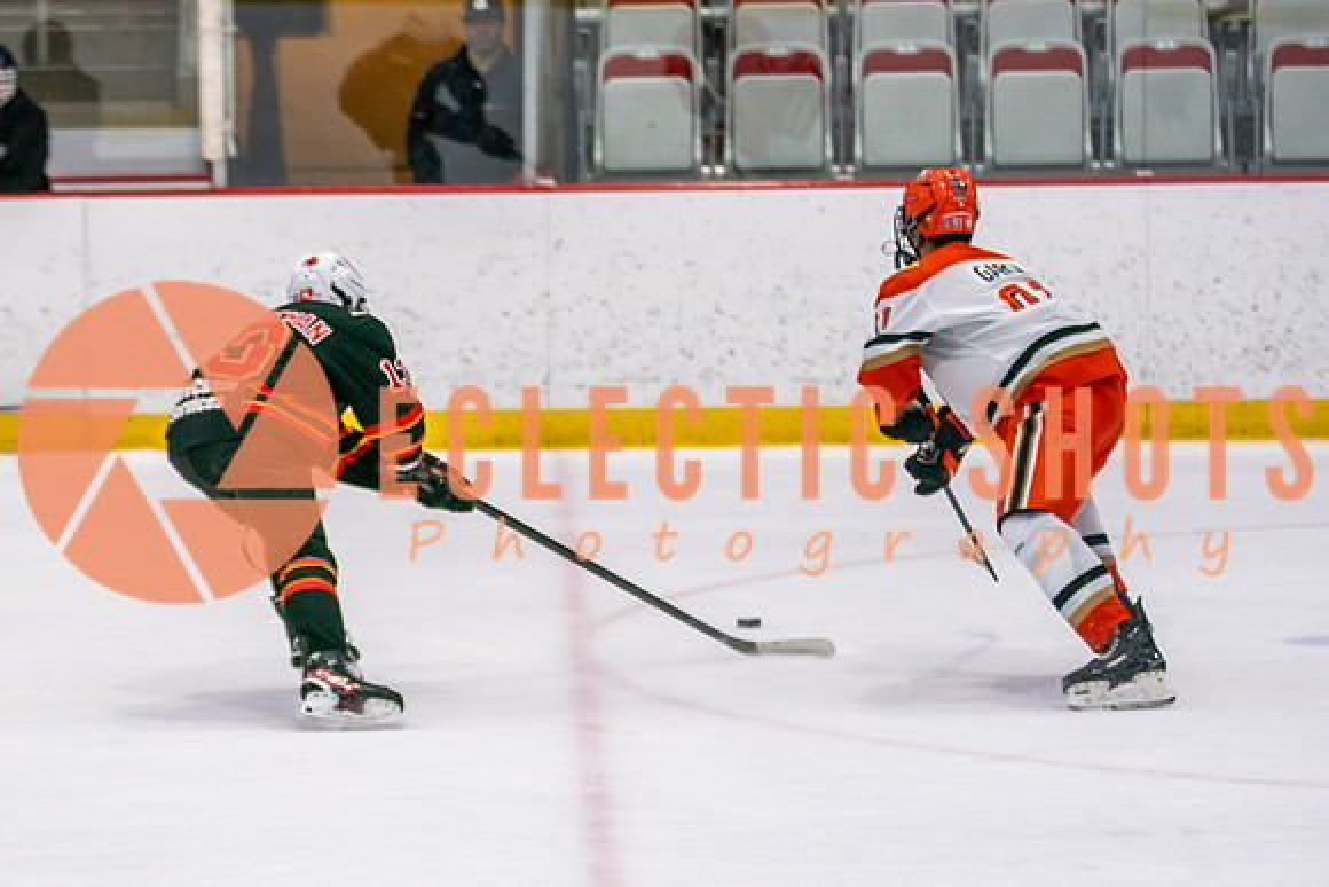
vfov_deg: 6.9
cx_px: 259
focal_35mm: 198
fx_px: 7328
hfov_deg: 10.3
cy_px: 640
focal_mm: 100
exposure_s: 1/640
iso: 500
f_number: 2.8
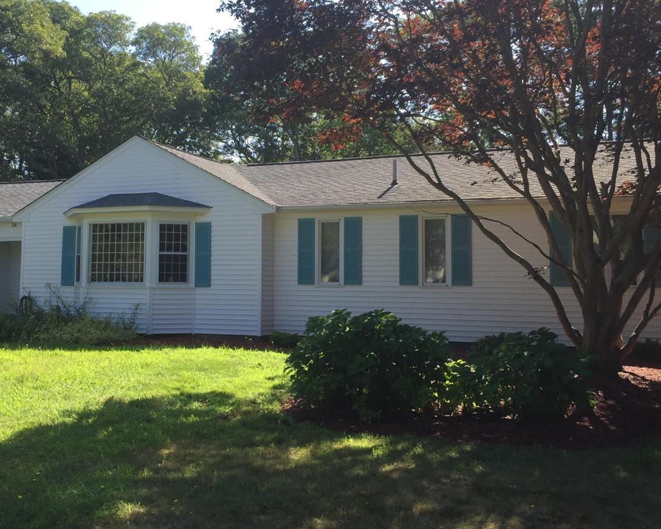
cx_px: 281
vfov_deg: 38.2
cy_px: 226
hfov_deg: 46.7
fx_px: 763
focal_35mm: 39
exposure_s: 1/860
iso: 32
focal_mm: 4.15
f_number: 2.2
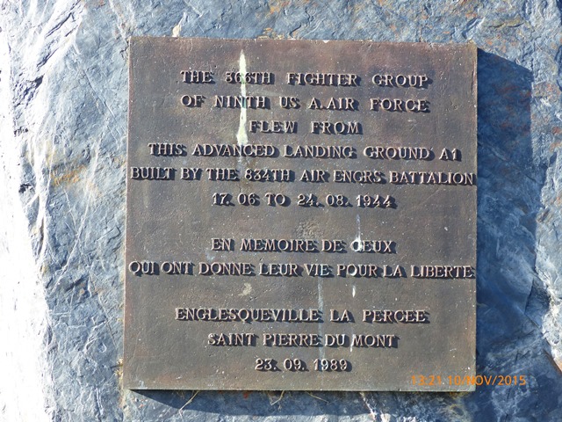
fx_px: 990
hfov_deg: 31.7
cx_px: 281
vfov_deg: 24.0
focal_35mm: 61
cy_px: 211
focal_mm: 10.5
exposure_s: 1/200
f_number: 4
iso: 100
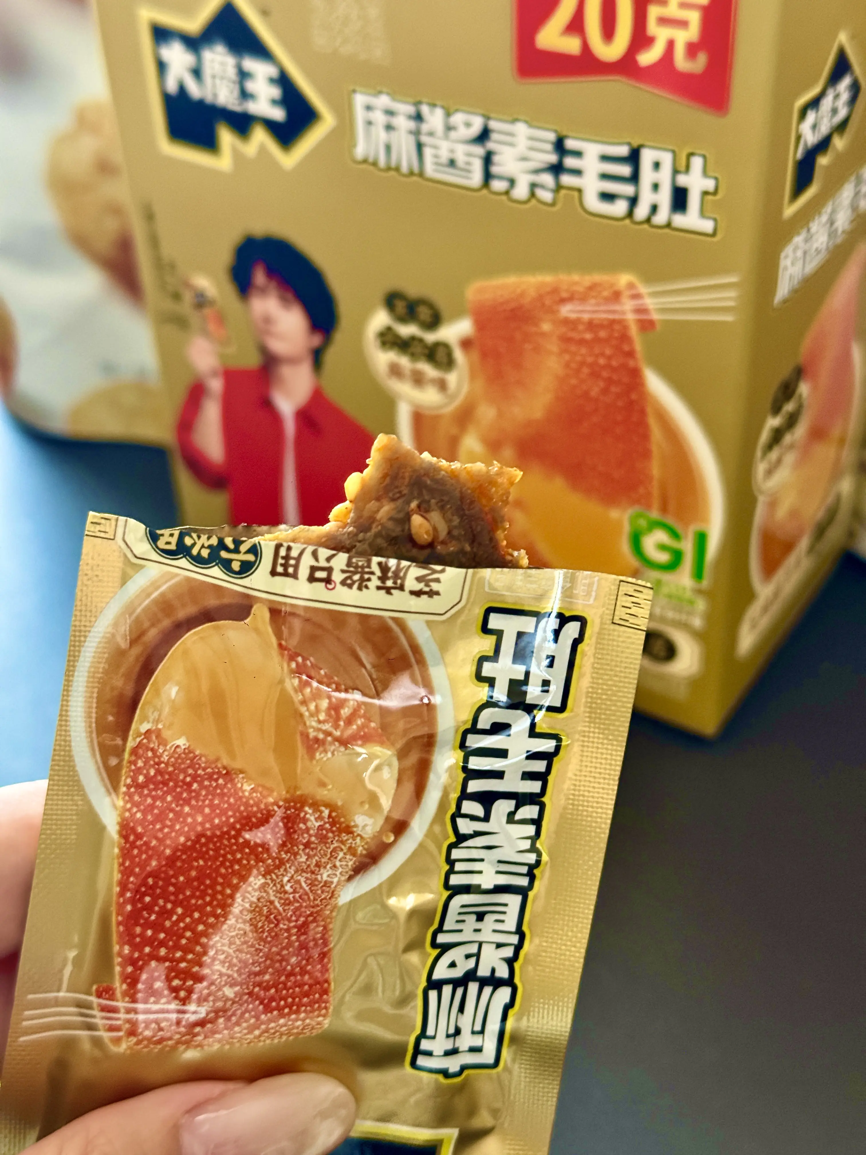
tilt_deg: -38.5
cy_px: 578
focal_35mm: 48
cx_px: 433
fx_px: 1601
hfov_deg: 30.3
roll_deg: +2.1
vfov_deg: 39.7
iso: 500
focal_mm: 6.76
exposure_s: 1/33
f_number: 1.78
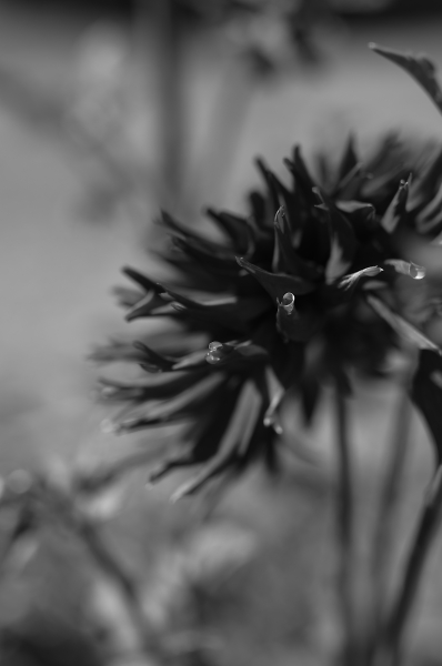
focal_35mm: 52
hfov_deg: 25.9
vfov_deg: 38.2
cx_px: 221
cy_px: 333
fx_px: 961
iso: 100
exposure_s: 1/1000
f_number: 2
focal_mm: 35
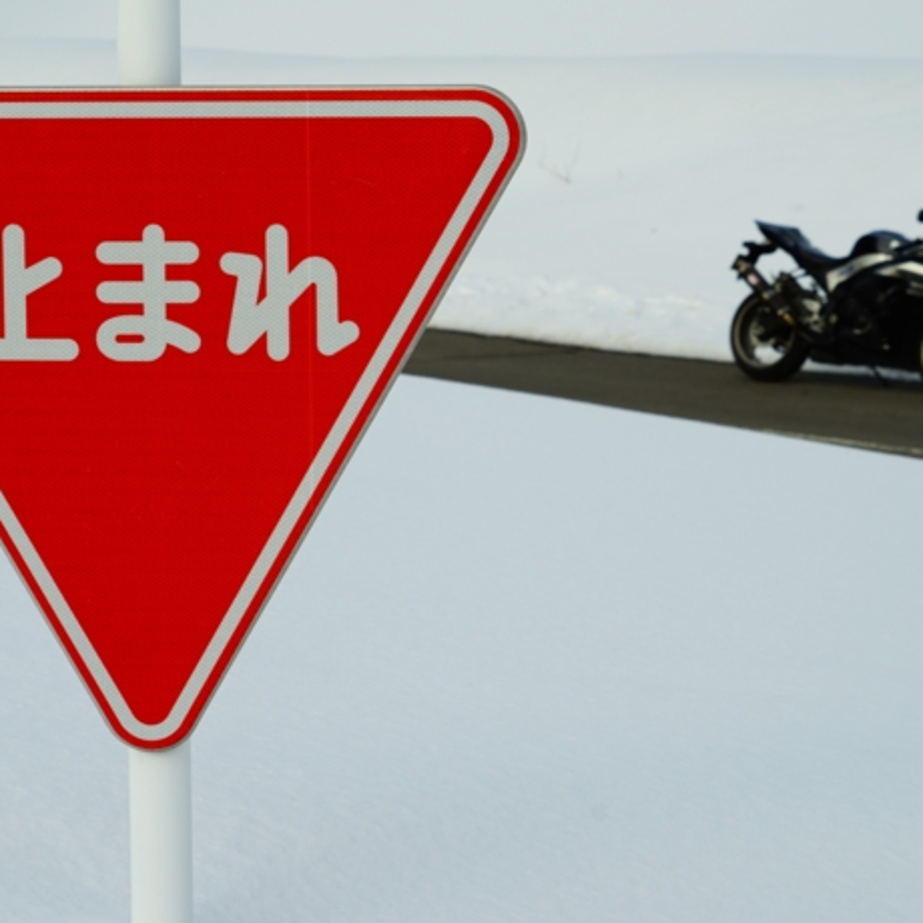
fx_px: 3077
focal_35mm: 102
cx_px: 415
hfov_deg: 17.1
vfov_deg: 17.1
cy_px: 403
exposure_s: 1/125
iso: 100
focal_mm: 69
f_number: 8
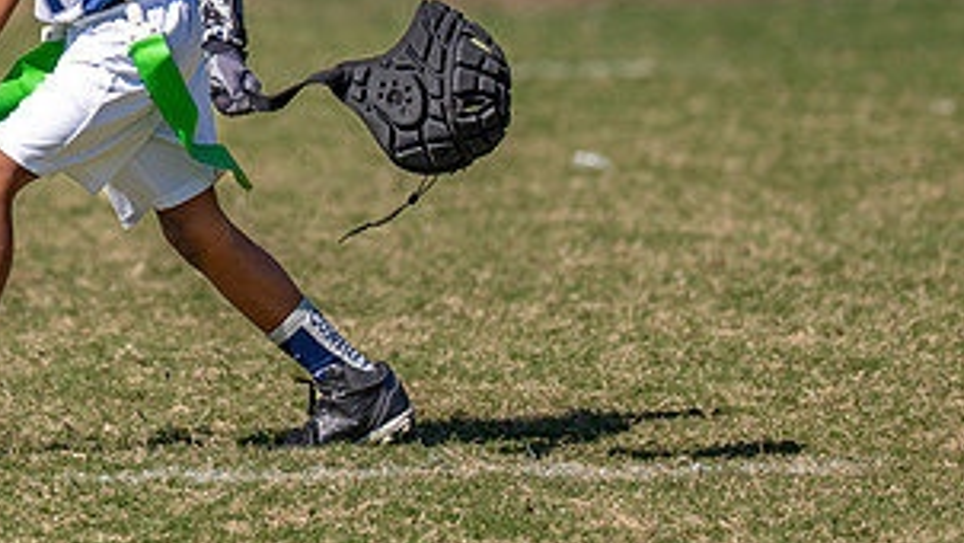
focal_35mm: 649
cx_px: 183
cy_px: -149
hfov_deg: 3.3
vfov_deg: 1.9
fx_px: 16592
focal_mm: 200
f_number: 2.8
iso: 160
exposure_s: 1/3200
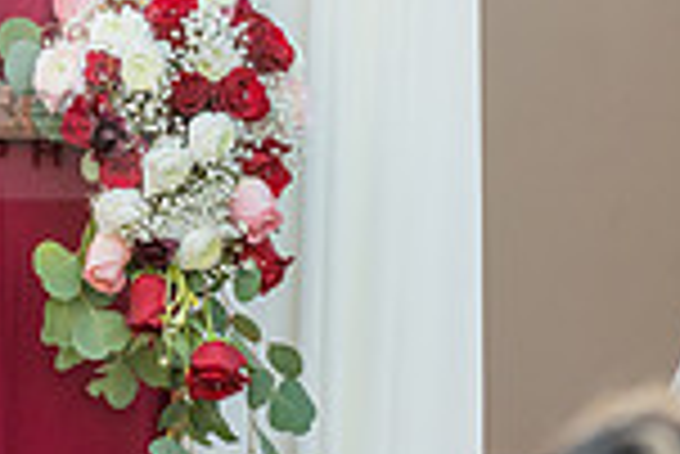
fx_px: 10191
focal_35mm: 539
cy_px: 92
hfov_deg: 3.8
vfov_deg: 2.6
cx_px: -225
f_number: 4
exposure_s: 1/320
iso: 800
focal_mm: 140
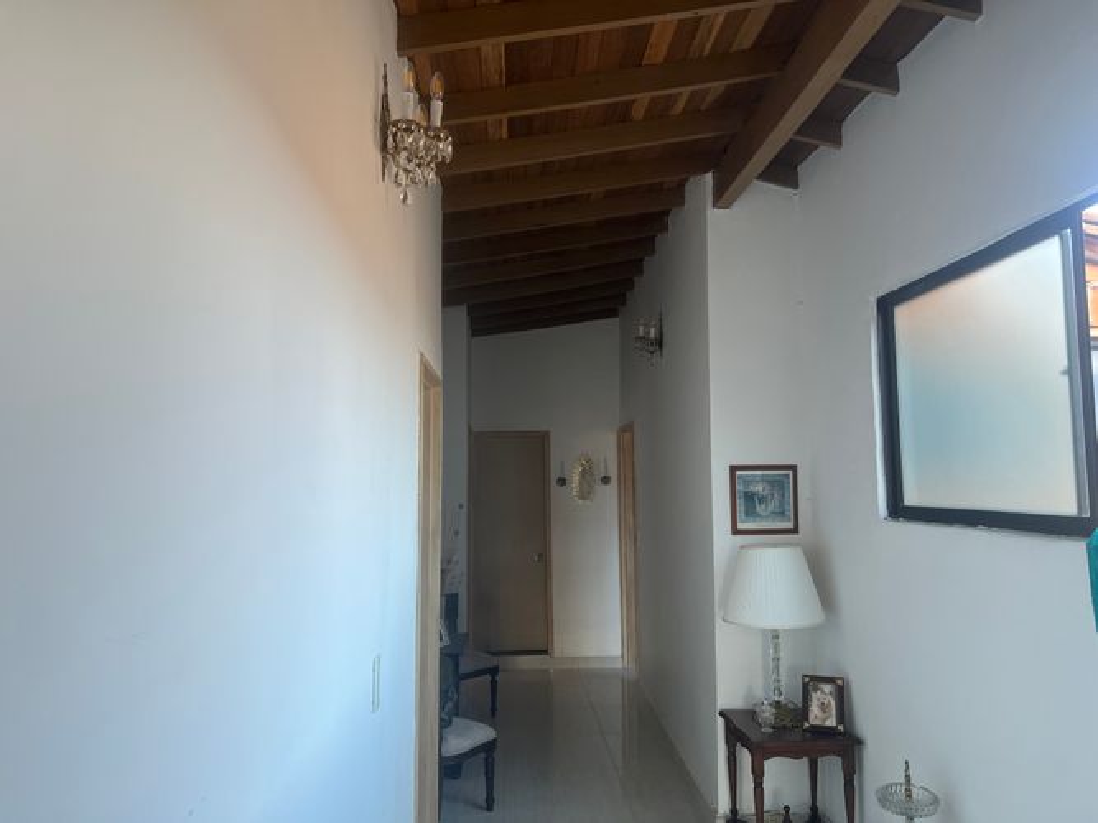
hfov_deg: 67.3
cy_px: 412
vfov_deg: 53.0
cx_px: 549
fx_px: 825
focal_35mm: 26
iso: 64
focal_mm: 5.7
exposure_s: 1/121
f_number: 1.5
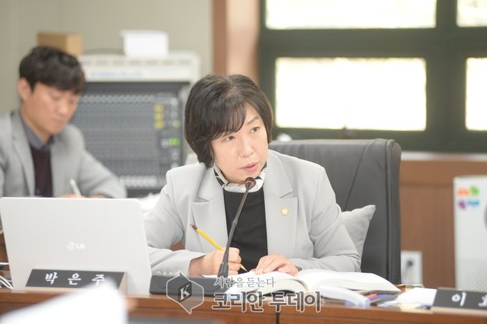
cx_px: 244
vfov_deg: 8.1
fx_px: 2297
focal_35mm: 170
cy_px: 162
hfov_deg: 12.1
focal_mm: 170
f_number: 3.5
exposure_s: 1/250
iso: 2000
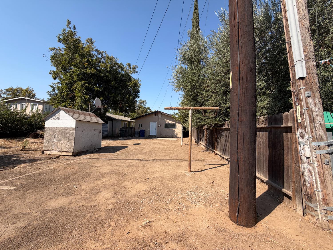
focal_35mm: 14
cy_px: 125
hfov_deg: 102.1
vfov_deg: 85.7
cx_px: 166
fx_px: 135
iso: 25
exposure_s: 1/770
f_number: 2.2
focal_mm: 2.22
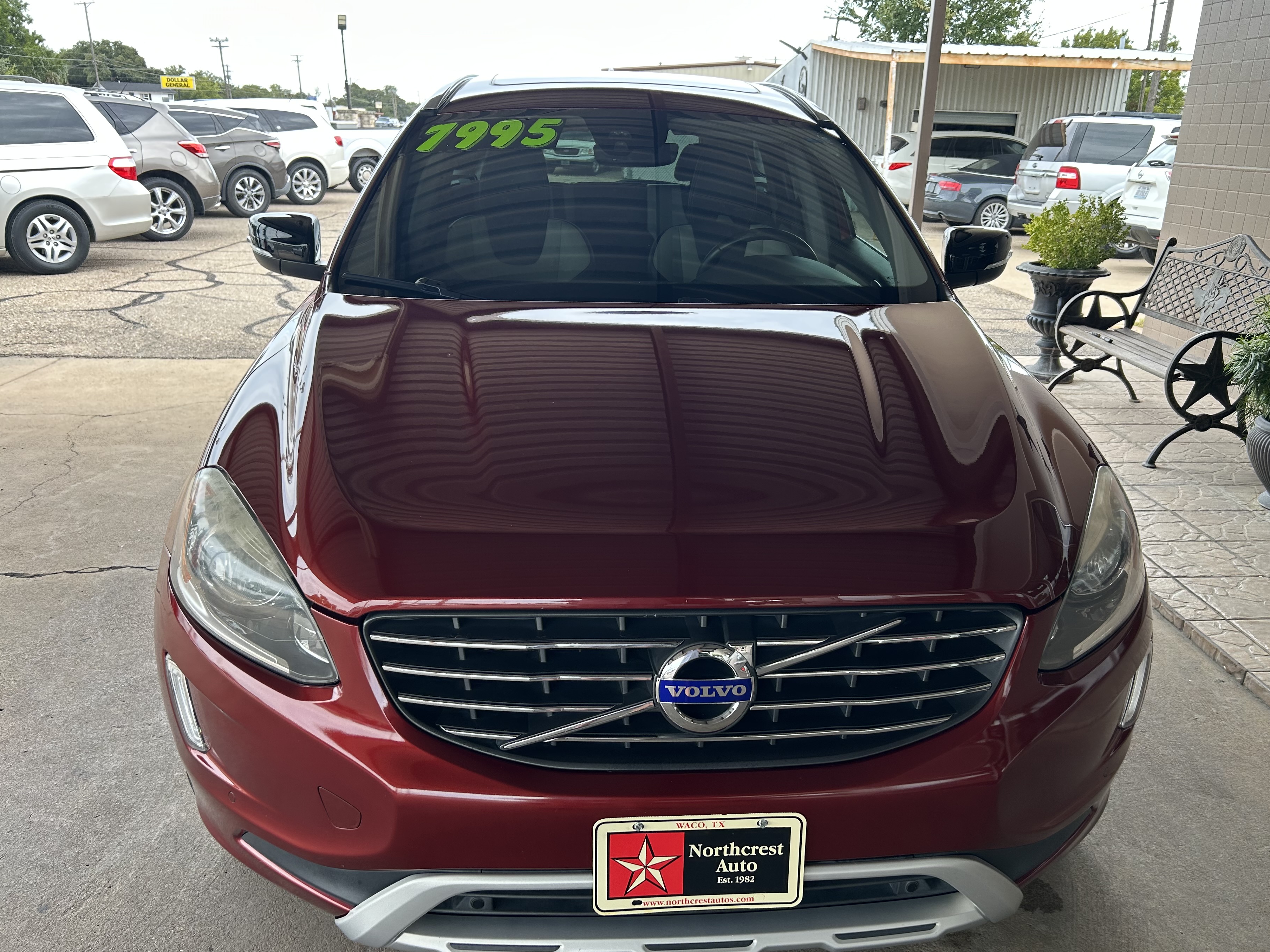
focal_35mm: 29
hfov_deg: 61.6
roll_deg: -2.8
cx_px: 661
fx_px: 1064
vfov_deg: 48.2
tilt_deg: -19.8
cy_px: 500
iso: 40
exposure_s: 1/237
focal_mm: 5.7
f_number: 1.5
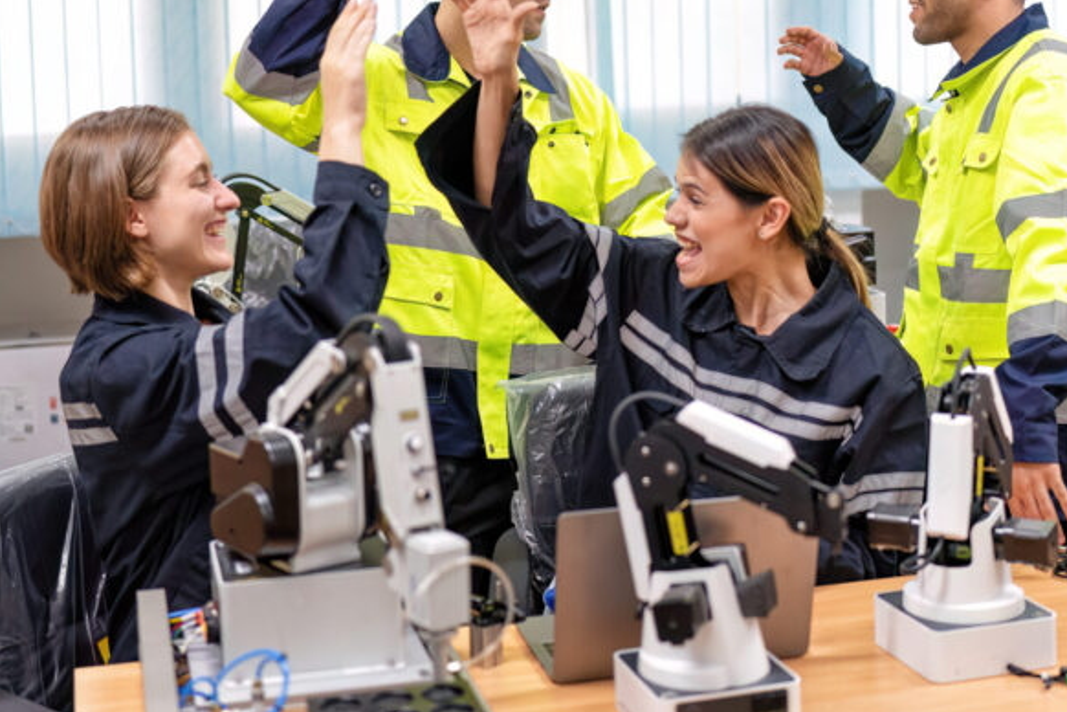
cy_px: 147
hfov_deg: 30.9
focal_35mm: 65
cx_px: 578
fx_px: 1926
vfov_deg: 20.7
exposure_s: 1/1000
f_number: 1.4
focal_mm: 35
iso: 1000
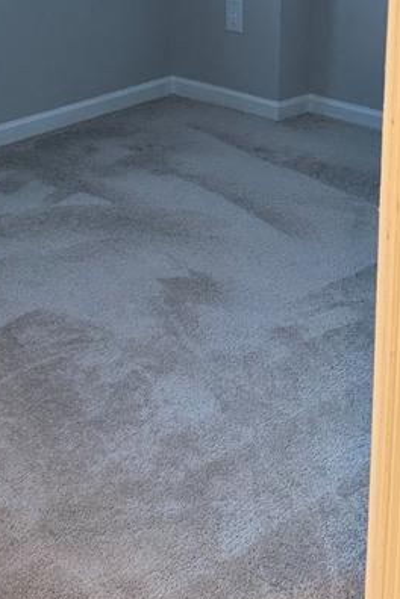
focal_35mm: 68
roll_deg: +0.5
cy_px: 6
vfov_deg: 28.0
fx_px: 1133
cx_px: 135
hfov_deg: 20.0
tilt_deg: -10.3
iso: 320
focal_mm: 6.76
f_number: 1.78
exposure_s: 1/60
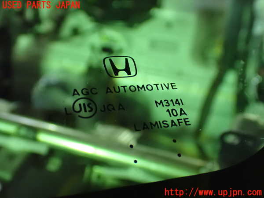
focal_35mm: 41
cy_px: 99
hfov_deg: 45.8
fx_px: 313
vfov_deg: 35.1
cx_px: 132
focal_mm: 7.31
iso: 1600
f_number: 2.8
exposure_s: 1/40
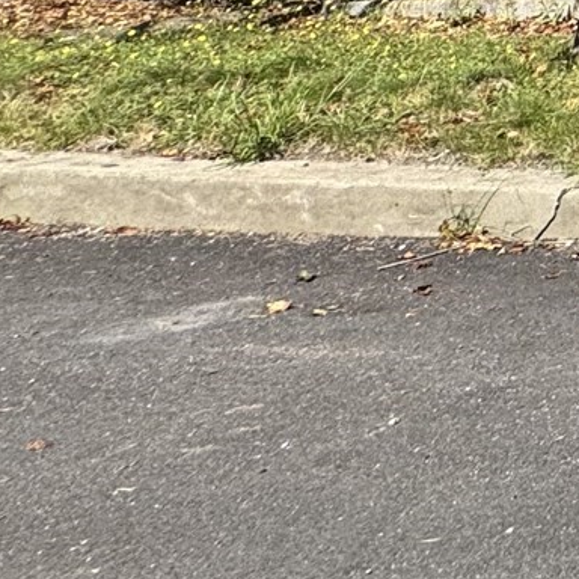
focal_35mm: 66
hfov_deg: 14.2
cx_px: 1467
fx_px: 1249
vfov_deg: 19.5
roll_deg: +0.3
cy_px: -463
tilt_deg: +15.0
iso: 50
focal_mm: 2.22
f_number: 2.2
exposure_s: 1/1880
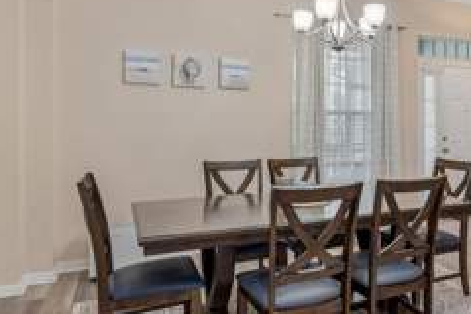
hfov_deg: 59.6
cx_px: 336
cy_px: 127
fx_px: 392
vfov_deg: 43.4
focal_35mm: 30
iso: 100
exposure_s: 1/6
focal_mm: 10
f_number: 7.1
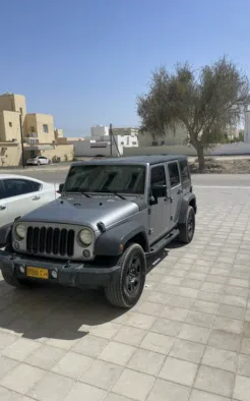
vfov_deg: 66.5
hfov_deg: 44.5
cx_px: 124
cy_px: 198
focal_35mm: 28
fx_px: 305
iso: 32
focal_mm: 4.2
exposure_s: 1/6135
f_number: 1.6
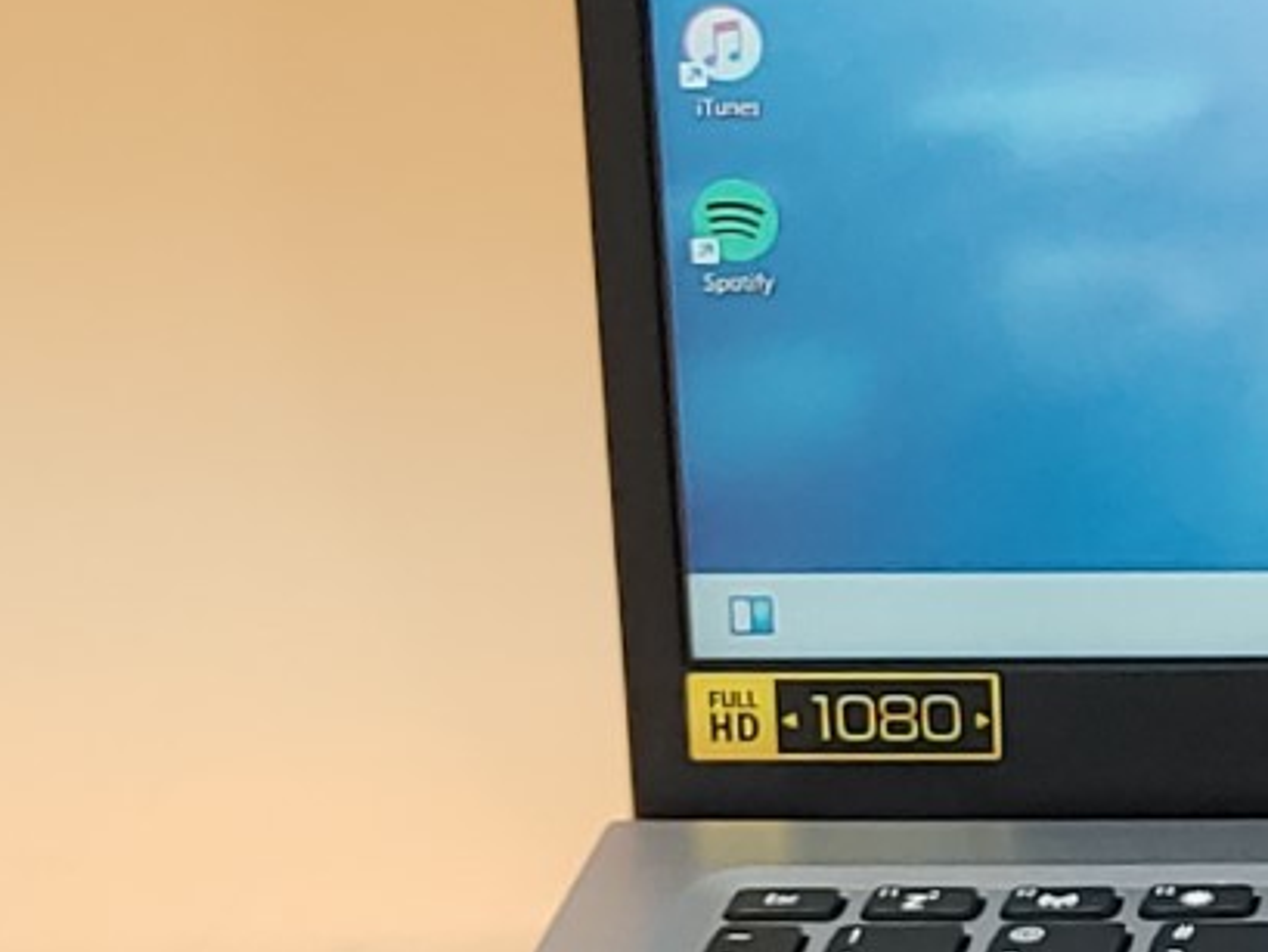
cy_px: 447
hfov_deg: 11.5
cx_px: 2068
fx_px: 5936
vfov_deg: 9.2
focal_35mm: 162
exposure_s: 1/61
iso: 50
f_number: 1.8
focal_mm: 4.36
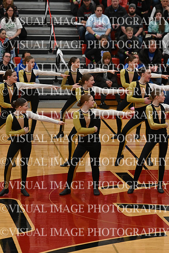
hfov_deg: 7.9
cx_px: 84
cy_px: 126
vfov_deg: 11.8
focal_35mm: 174
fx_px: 1224
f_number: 4
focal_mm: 116
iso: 3200
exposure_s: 1/400
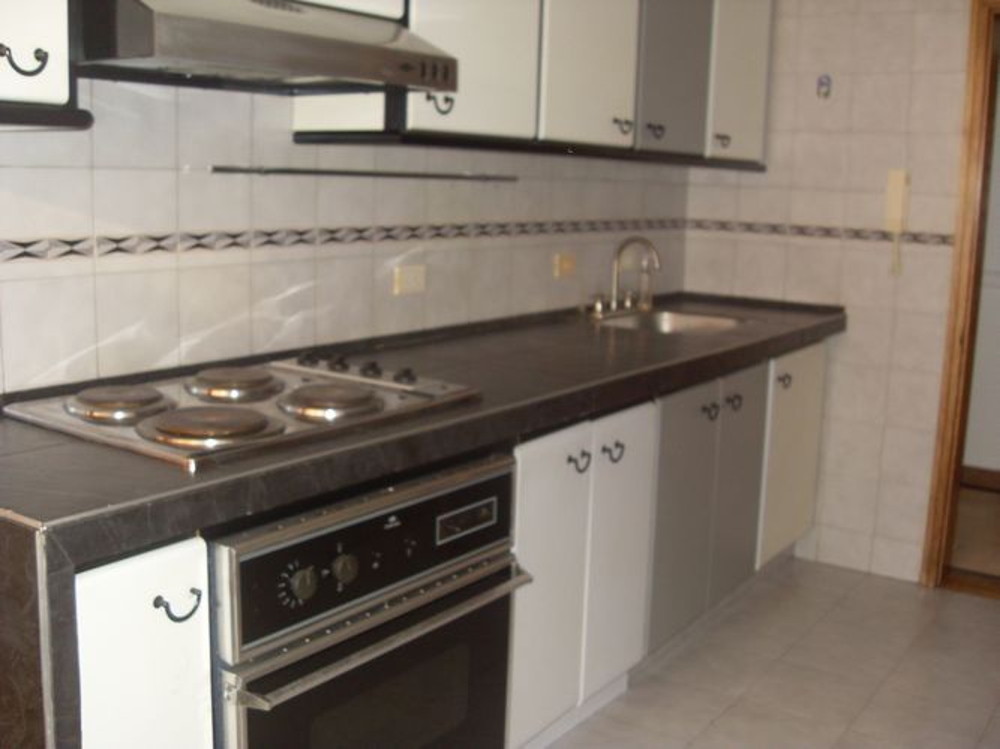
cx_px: 500
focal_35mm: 37
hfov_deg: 50.1
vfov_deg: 38.7
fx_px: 1069
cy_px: 374
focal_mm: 6.3
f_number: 2.8
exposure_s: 1/45
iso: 120
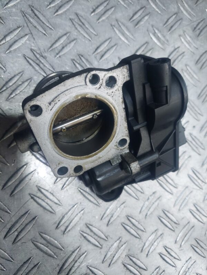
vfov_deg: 69.4
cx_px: 104
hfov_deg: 54.9
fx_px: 199
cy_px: 138
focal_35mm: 25
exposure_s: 1/100
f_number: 1.8
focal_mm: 5.23
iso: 100
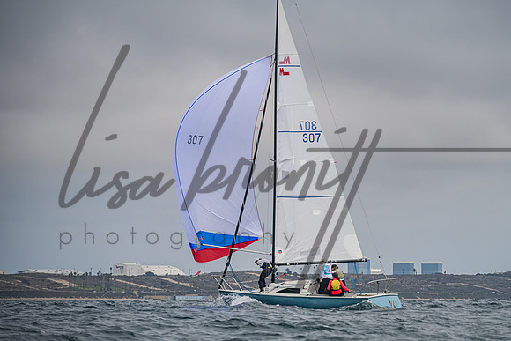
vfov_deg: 5.5
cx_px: 314
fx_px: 3544
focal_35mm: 250
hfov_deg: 8.2
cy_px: 202
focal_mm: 200
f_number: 6.3
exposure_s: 1/640
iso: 160
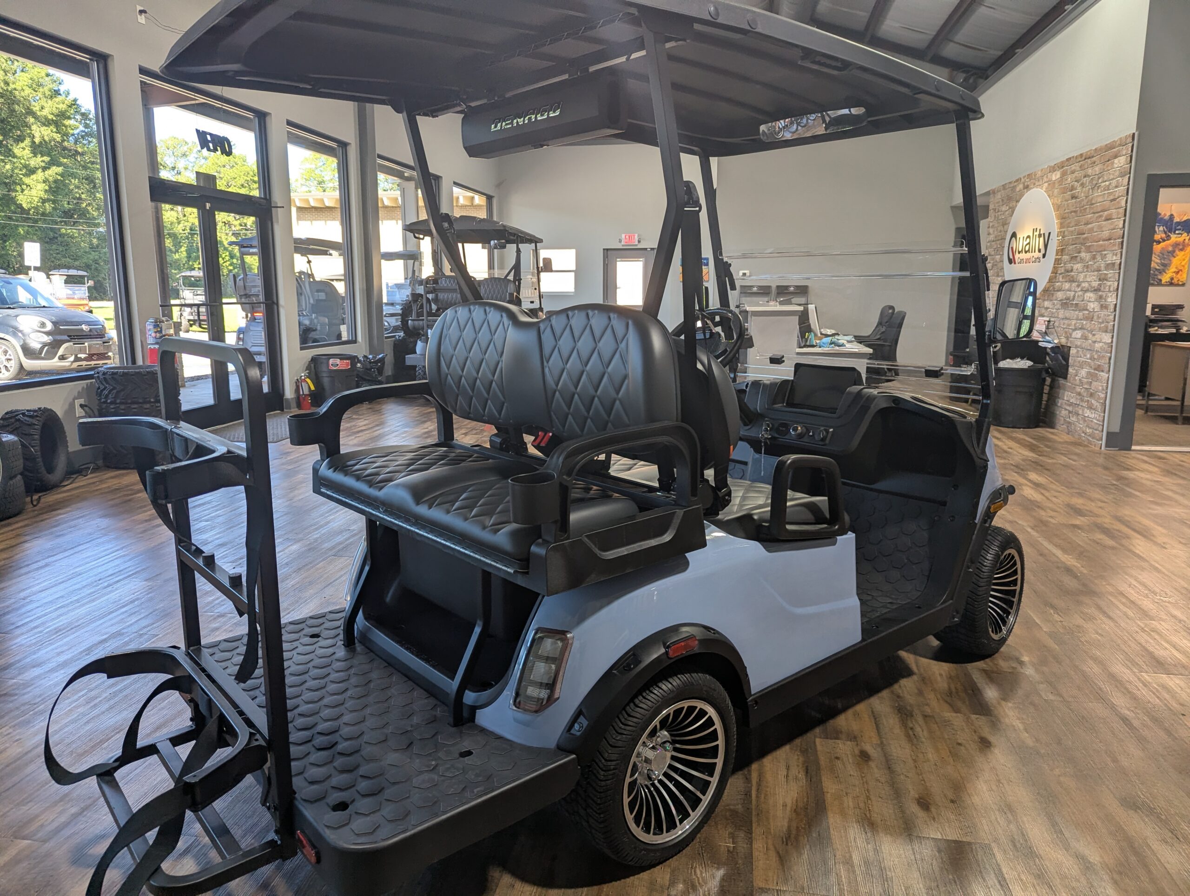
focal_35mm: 24
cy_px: 448
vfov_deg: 56.9
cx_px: 595
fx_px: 826
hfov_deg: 71.5
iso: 62
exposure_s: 1/89.3
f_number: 1.85
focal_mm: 6.81
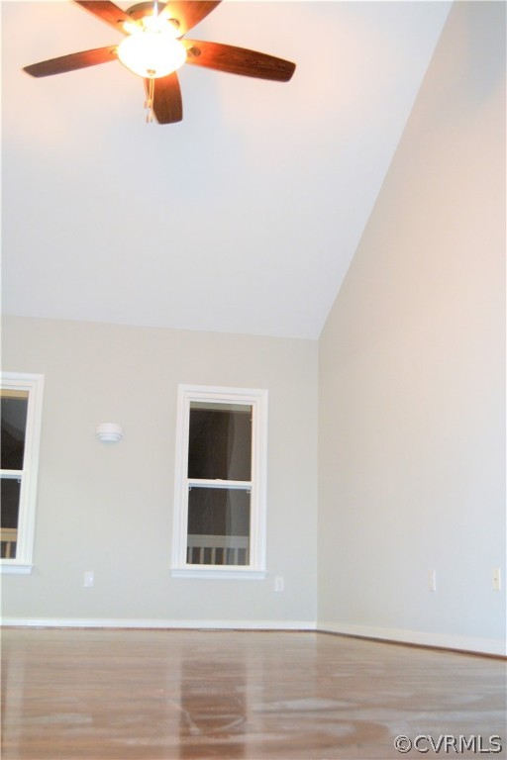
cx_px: 254
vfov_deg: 49.6
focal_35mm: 39
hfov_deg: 34.2
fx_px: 824
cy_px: 380
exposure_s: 1/60
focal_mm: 26
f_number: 4
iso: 1100
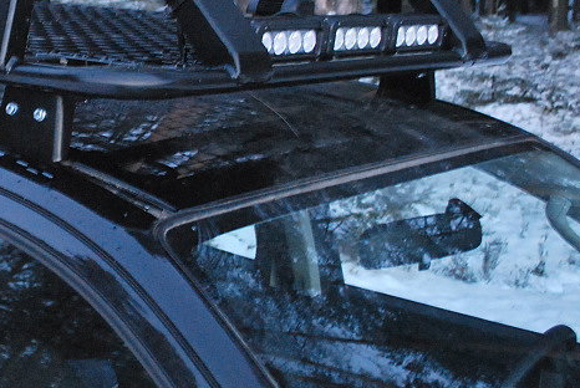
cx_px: 67
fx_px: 1210
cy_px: 126
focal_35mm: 75
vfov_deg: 18.2
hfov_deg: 26.1
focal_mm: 24
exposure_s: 1/30
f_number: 4.2
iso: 1600
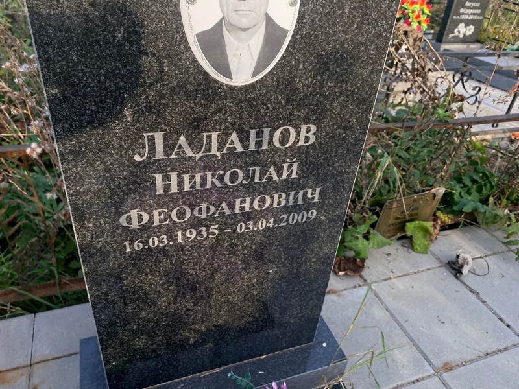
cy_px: 194
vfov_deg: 53.1
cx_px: 260
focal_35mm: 26
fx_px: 390
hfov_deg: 67.3
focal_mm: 4.25
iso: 32
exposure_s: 1/1484
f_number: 1.8
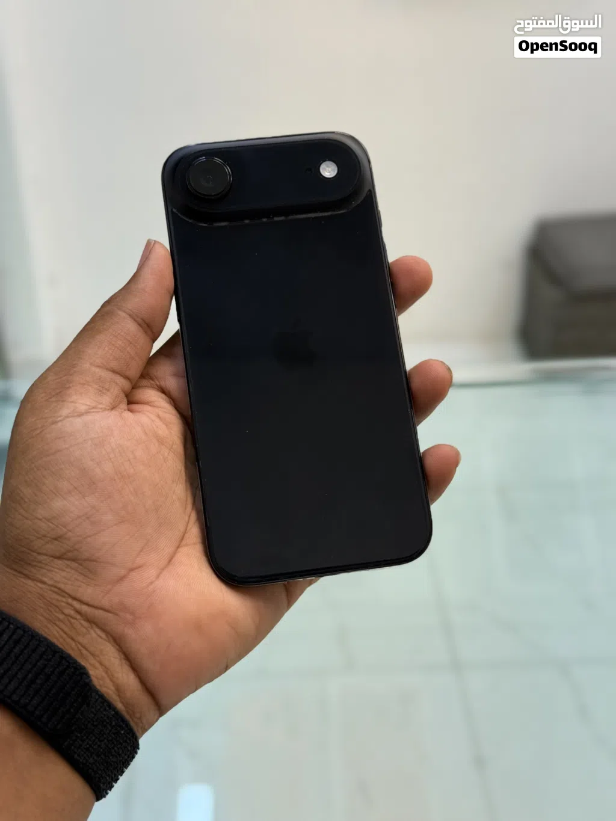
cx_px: 308
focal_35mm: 48
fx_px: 1139
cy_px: 410
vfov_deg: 39.7
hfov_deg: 30.3
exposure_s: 1/185
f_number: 1.78
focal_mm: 6.76
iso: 64
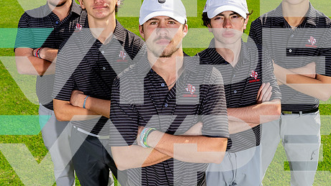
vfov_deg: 25.9
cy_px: 66
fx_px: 404
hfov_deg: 44.6
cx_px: 162
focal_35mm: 46
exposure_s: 1/250
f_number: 9
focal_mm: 34
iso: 100
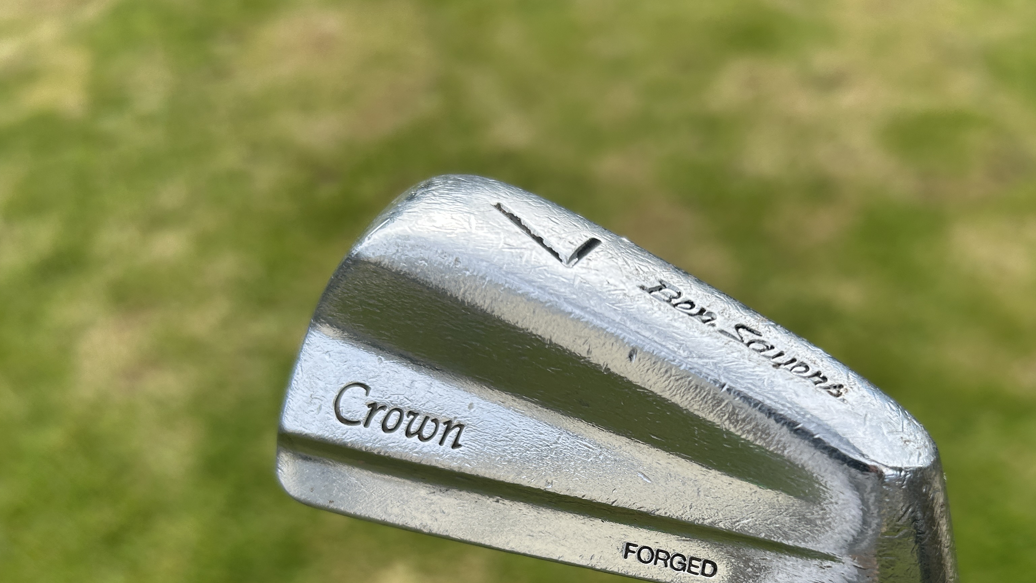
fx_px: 1016
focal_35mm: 37
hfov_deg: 53.6
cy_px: 492
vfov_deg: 30.9
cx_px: 624
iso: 50
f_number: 1.5
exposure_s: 1/1326
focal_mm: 5.7
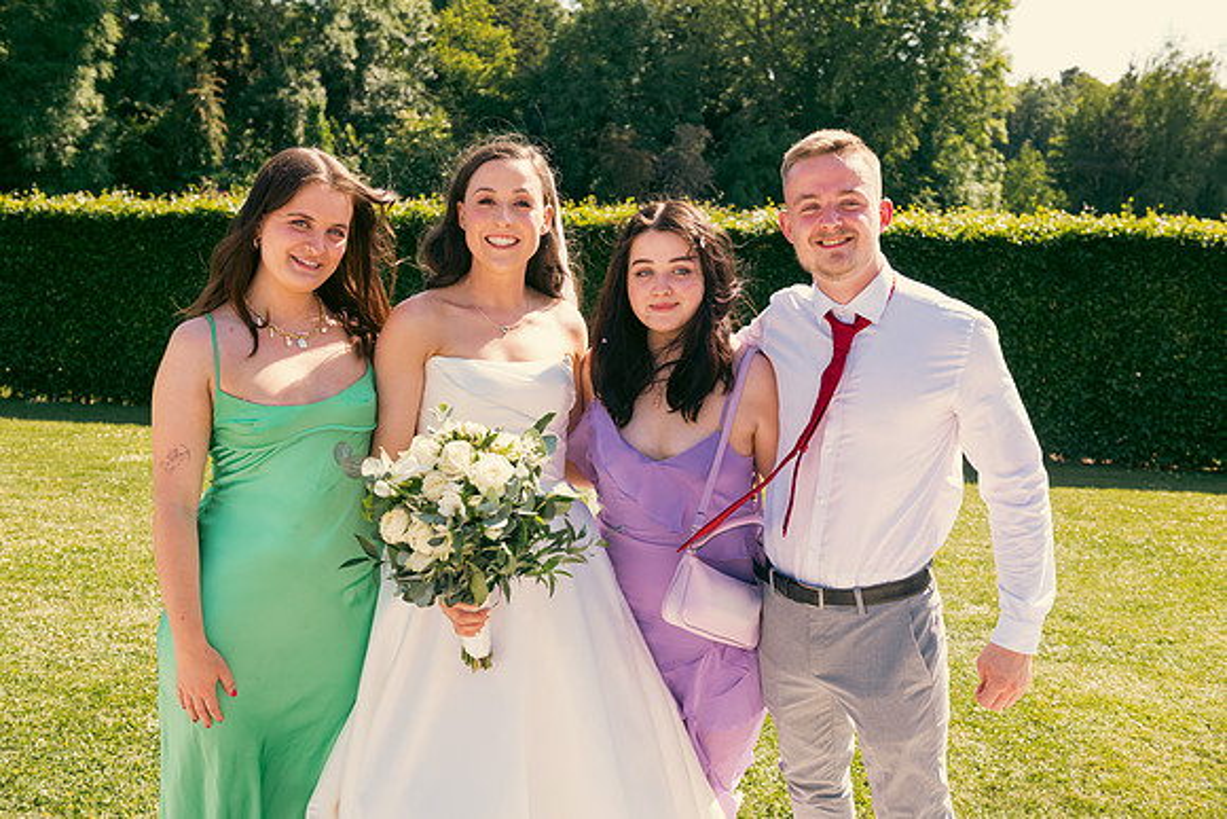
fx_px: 1364
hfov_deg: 48.4
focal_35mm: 40
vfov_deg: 33.4
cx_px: 614
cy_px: 410
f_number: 5.6
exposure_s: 1/400
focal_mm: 40
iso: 200
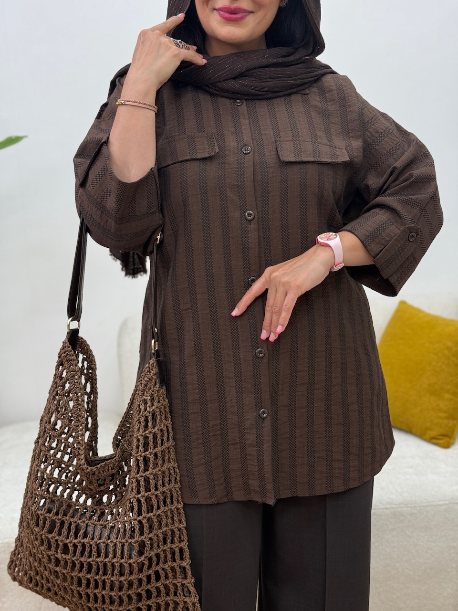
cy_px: 306
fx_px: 847
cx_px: 229
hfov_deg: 30.3
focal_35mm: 48
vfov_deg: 39.7
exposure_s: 1/257
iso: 64
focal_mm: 6.76
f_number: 1.78
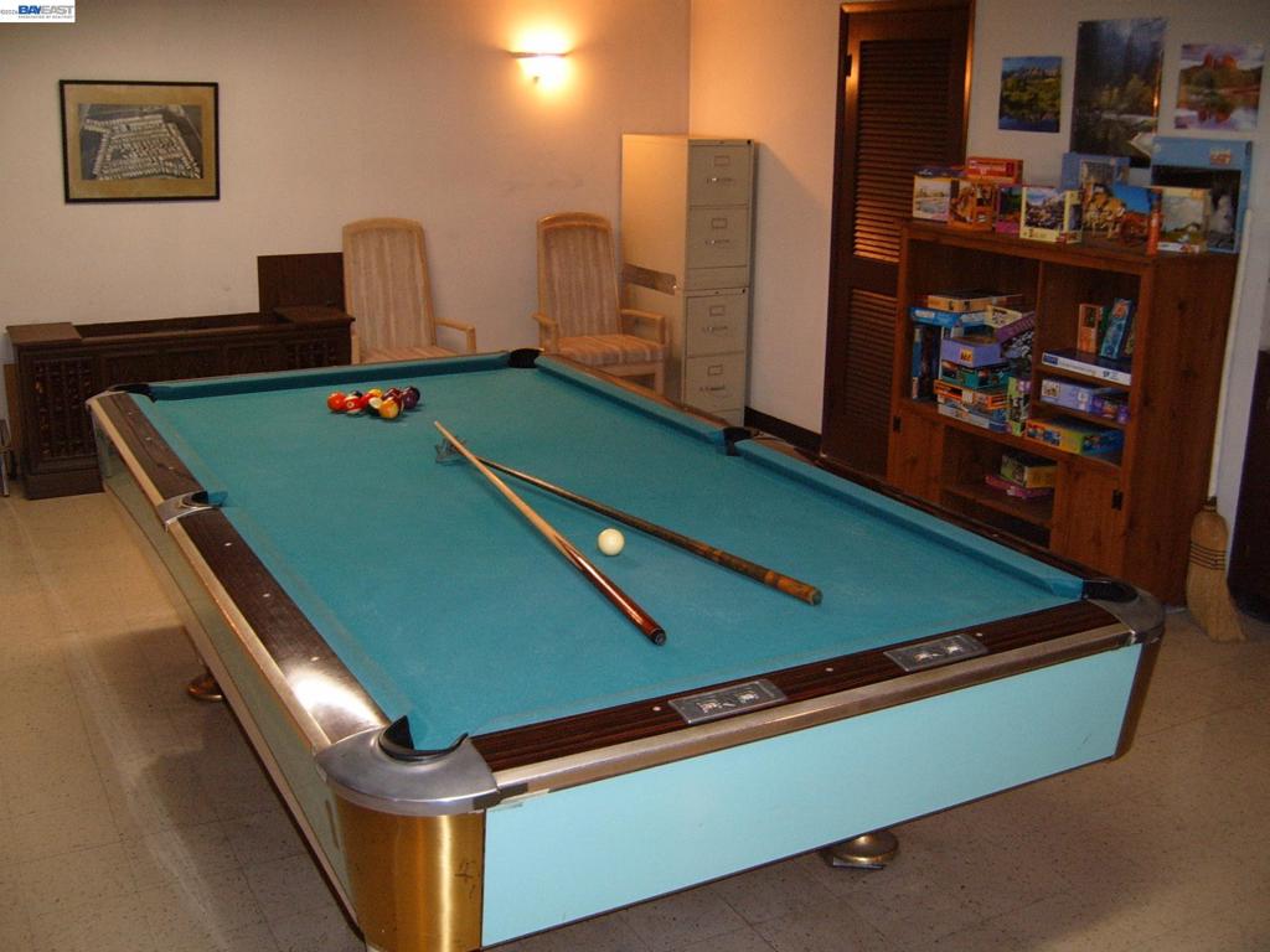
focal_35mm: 37
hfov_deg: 50.1
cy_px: 476
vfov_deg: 38.7
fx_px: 1357
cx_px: 635
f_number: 2.9
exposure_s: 1/30
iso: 141
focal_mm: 6.2
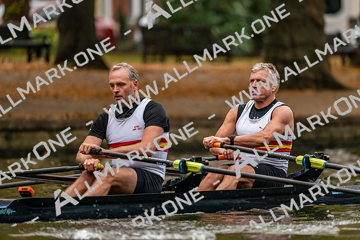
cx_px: 180
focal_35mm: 400
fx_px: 4001
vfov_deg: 3.4
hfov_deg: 5.2
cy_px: 120
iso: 2200
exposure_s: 1/2500
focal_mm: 400
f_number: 4.5
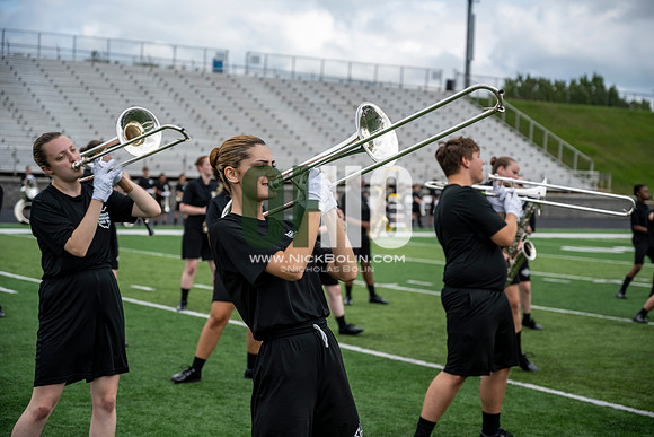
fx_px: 1272
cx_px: 327
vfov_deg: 19.5
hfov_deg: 28.8
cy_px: 218
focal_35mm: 70
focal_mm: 70
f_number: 4
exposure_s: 1/800
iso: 160
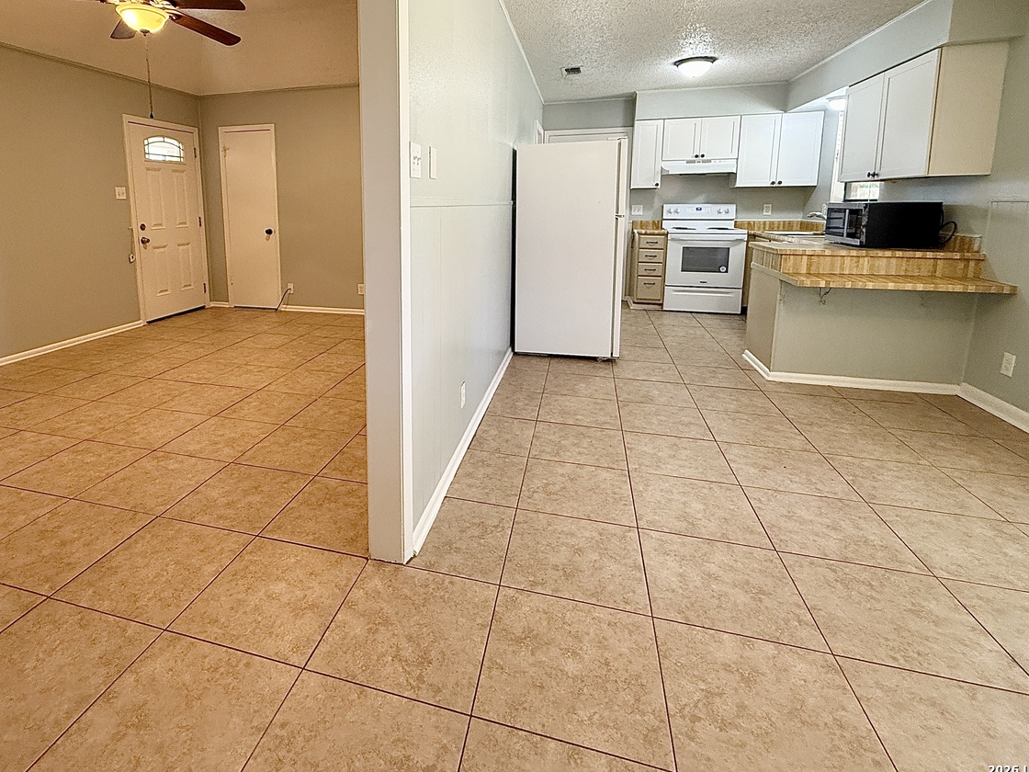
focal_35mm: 18
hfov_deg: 86.9
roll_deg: +0.5
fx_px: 535
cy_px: 281
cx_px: 424
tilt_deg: -7.7
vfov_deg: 70.2
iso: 250
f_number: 2.2
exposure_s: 1/60
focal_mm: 2.22
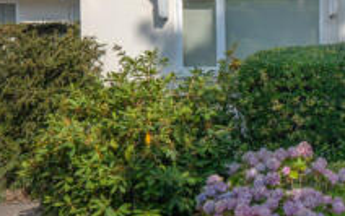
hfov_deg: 17.6
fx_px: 1035
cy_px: 15
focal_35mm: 110
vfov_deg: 11.8
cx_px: 461
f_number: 11
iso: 200
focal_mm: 35
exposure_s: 1/200
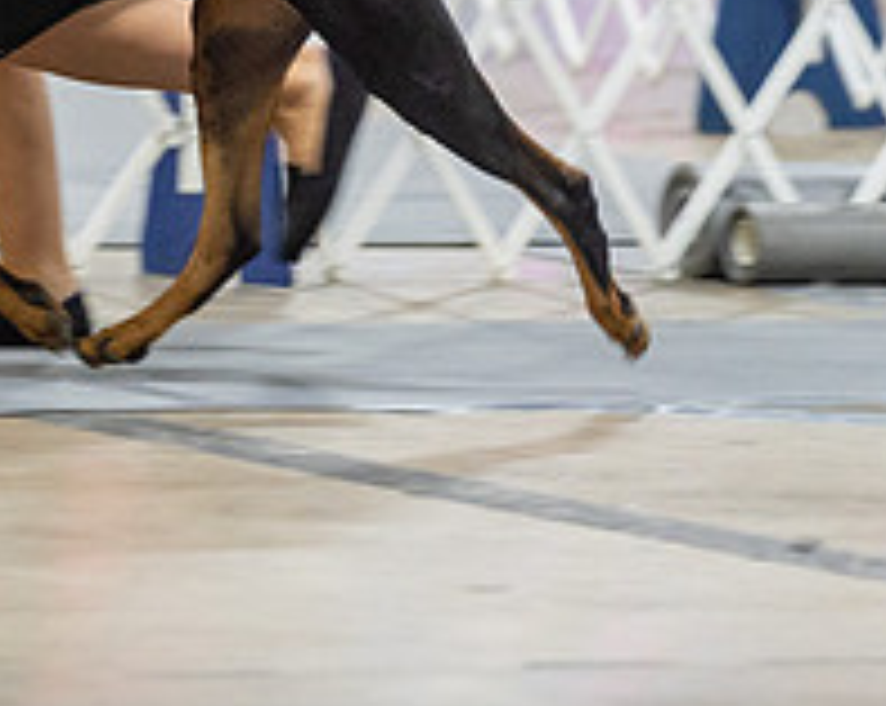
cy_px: -211
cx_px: -299
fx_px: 12385
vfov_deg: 3.3
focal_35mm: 473
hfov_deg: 4.1
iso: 2000
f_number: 2.8
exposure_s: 1/160
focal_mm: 147
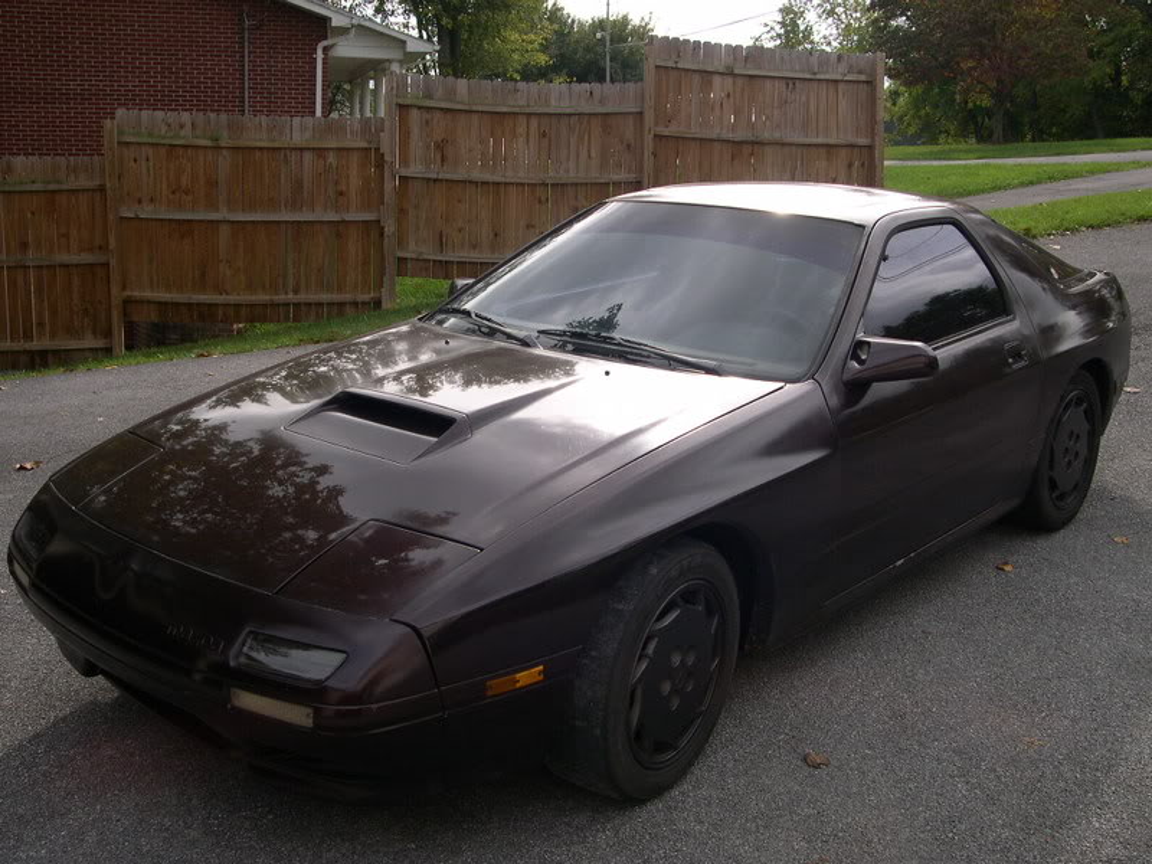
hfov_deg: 49.0
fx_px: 1265
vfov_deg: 37.7
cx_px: 576
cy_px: 432
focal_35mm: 38
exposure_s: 1/93.5
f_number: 7.6
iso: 100
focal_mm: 8
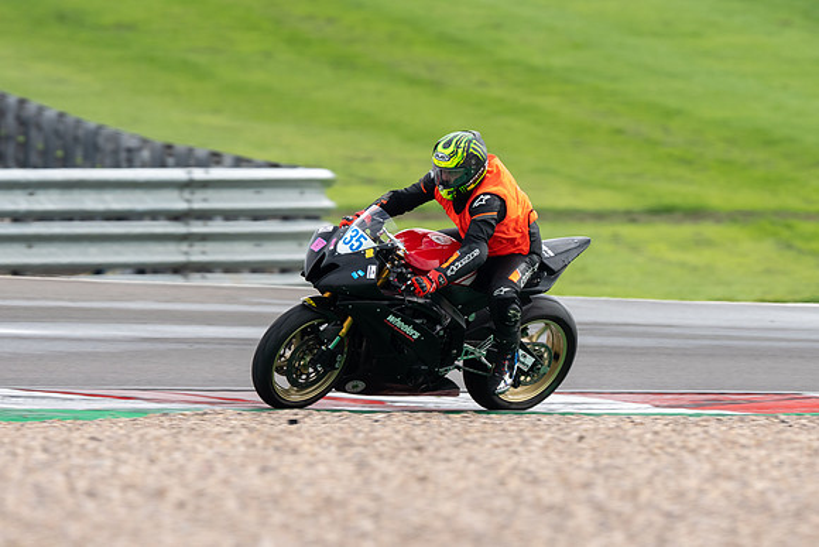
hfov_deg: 2.1
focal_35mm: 985
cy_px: 248
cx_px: 448
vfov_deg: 1.4
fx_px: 22417
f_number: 6.3
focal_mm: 600
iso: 200
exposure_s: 1/500
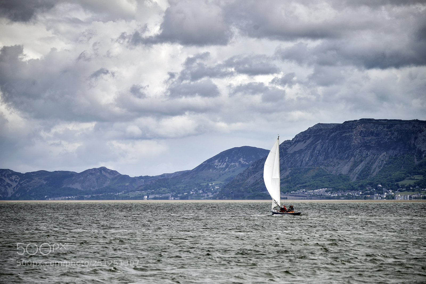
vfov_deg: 9.2
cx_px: 213
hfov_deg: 13.7
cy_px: 142
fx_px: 1776
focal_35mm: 150
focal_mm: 150
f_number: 5
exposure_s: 1/5000
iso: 250
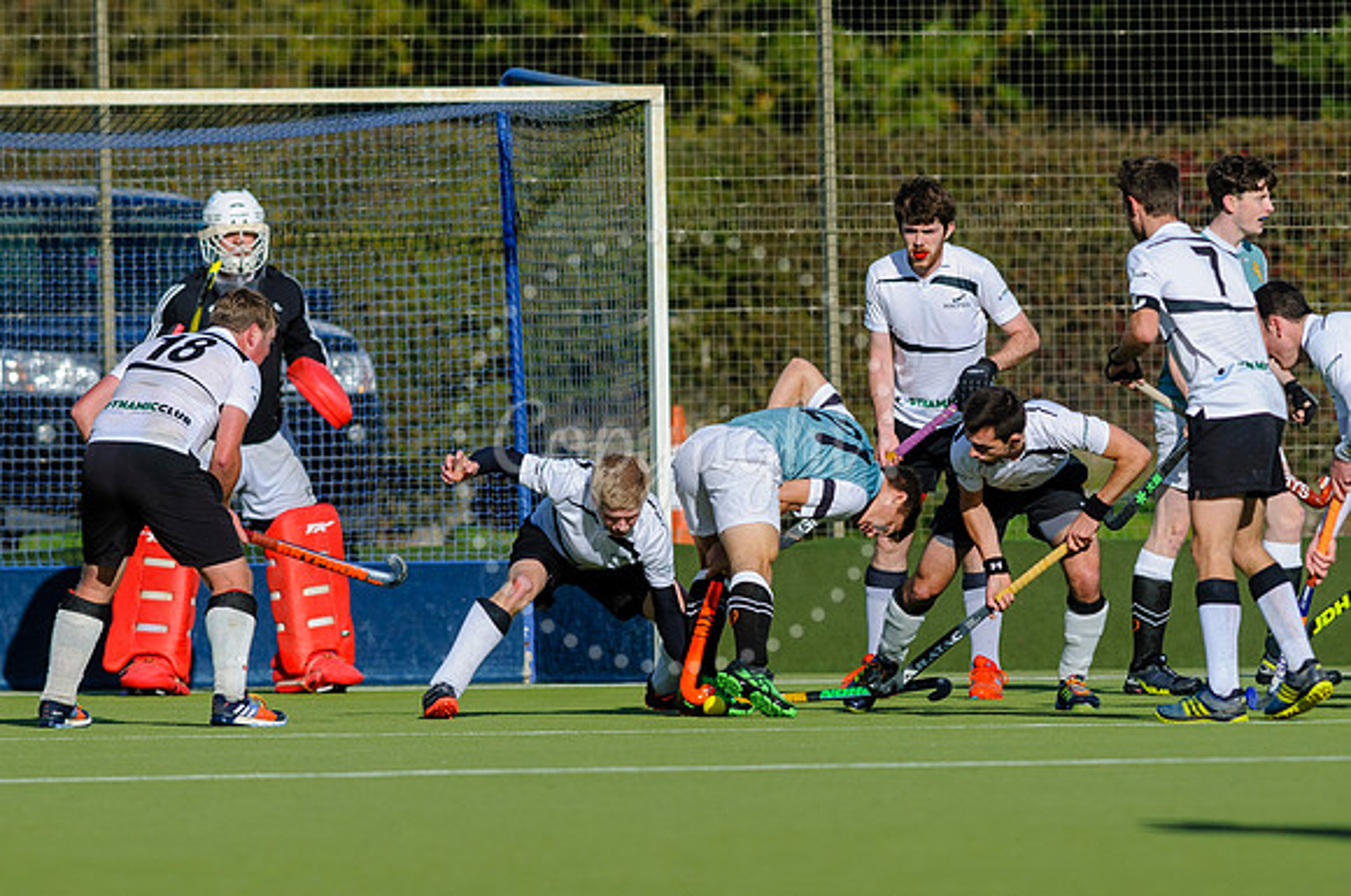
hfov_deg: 3.1
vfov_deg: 2.1
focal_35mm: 664
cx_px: 678
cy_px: 448
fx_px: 24877
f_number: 4
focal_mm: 300
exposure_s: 1/3000
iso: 200
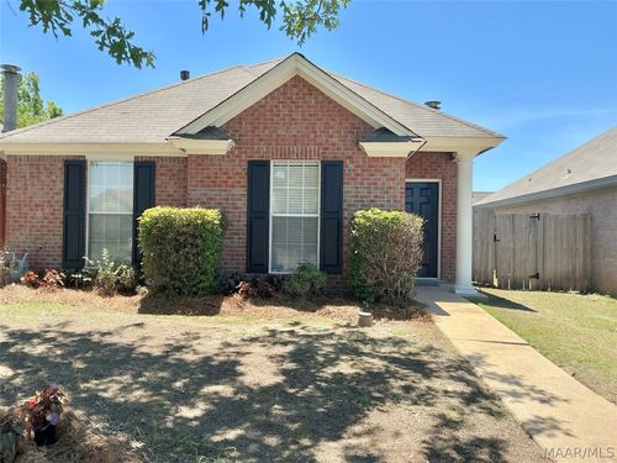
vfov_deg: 48.2
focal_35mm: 29
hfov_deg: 61.7
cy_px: 232
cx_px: 308
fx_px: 517
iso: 25
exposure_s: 1/929
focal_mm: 3
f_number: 1.8
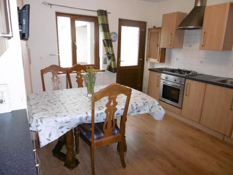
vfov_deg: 56.8
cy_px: 88
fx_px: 162
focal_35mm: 24
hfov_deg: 71.6
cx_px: 116
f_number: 3.1
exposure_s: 1/60
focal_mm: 4.3
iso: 250
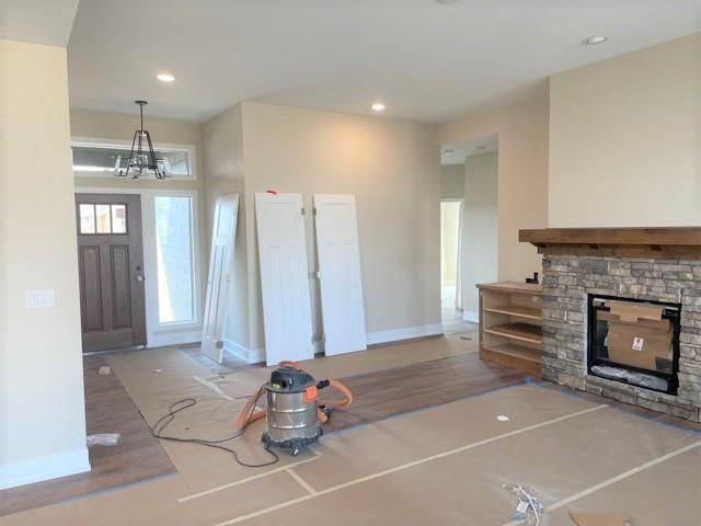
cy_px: 263
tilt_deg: -2.7
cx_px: 350
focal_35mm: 26
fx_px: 527
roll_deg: +1.7
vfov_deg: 53.1
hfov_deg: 67.3
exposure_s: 1/120
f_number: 1.6
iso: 80
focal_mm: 4.2
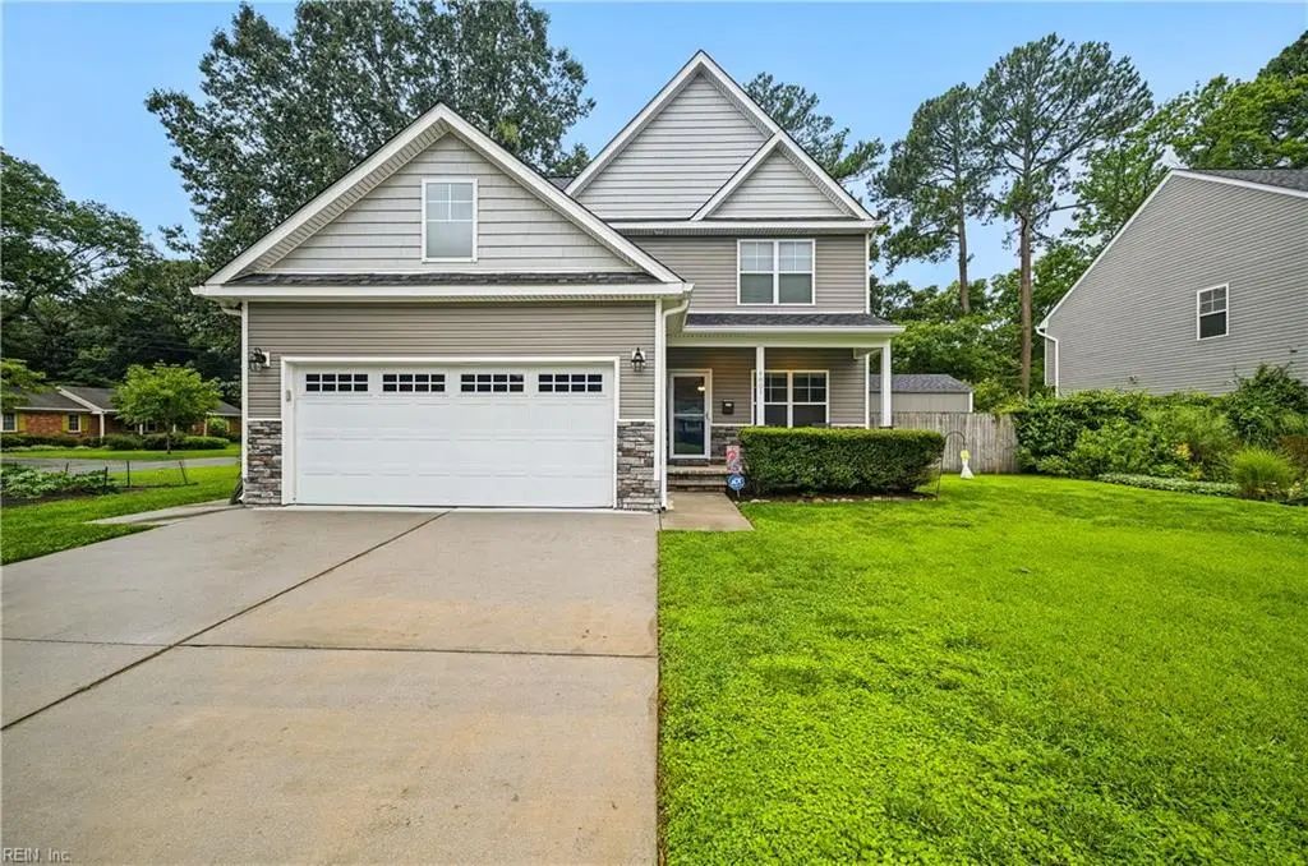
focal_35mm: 14
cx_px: 654
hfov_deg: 106.4
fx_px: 489
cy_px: 433
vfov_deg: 83.0
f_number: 8
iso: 250
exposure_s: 1/25
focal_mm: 9
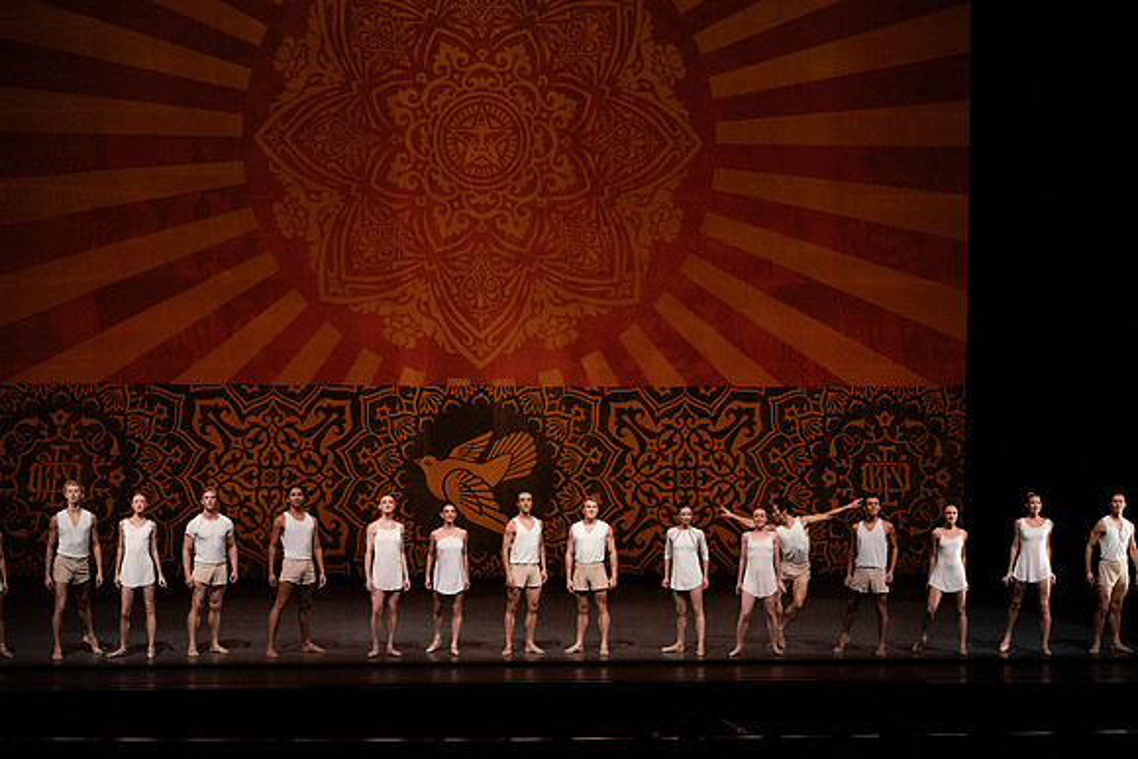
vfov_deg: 13.7
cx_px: 569
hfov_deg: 20.4
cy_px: 380
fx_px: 3162
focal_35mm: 100
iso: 6400
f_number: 8
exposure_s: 1/400
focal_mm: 100
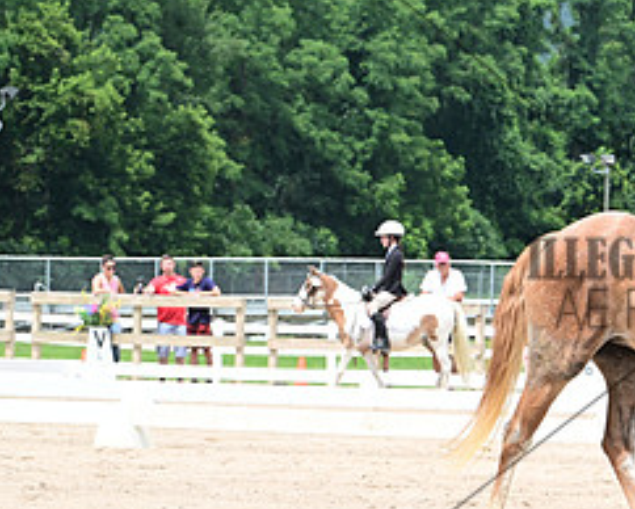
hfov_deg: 6.8
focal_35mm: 281
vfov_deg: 5.5
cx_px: 756
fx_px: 5285
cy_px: 279
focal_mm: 125
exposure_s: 1/370
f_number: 11
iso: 400
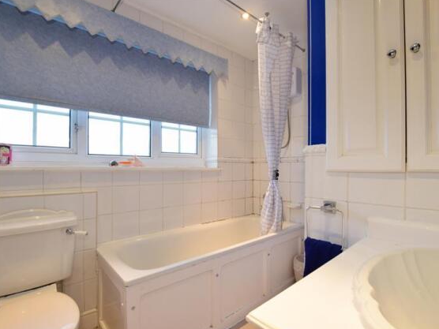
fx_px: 216
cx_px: 231
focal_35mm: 17
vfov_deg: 74.7
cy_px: 168
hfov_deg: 91.0
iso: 400
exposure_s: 1/5
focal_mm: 10
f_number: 18
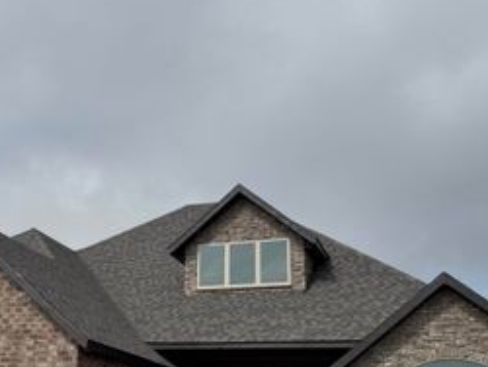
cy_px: 247
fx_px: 677
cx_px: 154
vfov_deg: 30.1
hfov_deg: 39.1
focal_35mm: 48
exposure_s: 1/10417
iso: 80
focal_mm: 6.76
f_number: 1.78
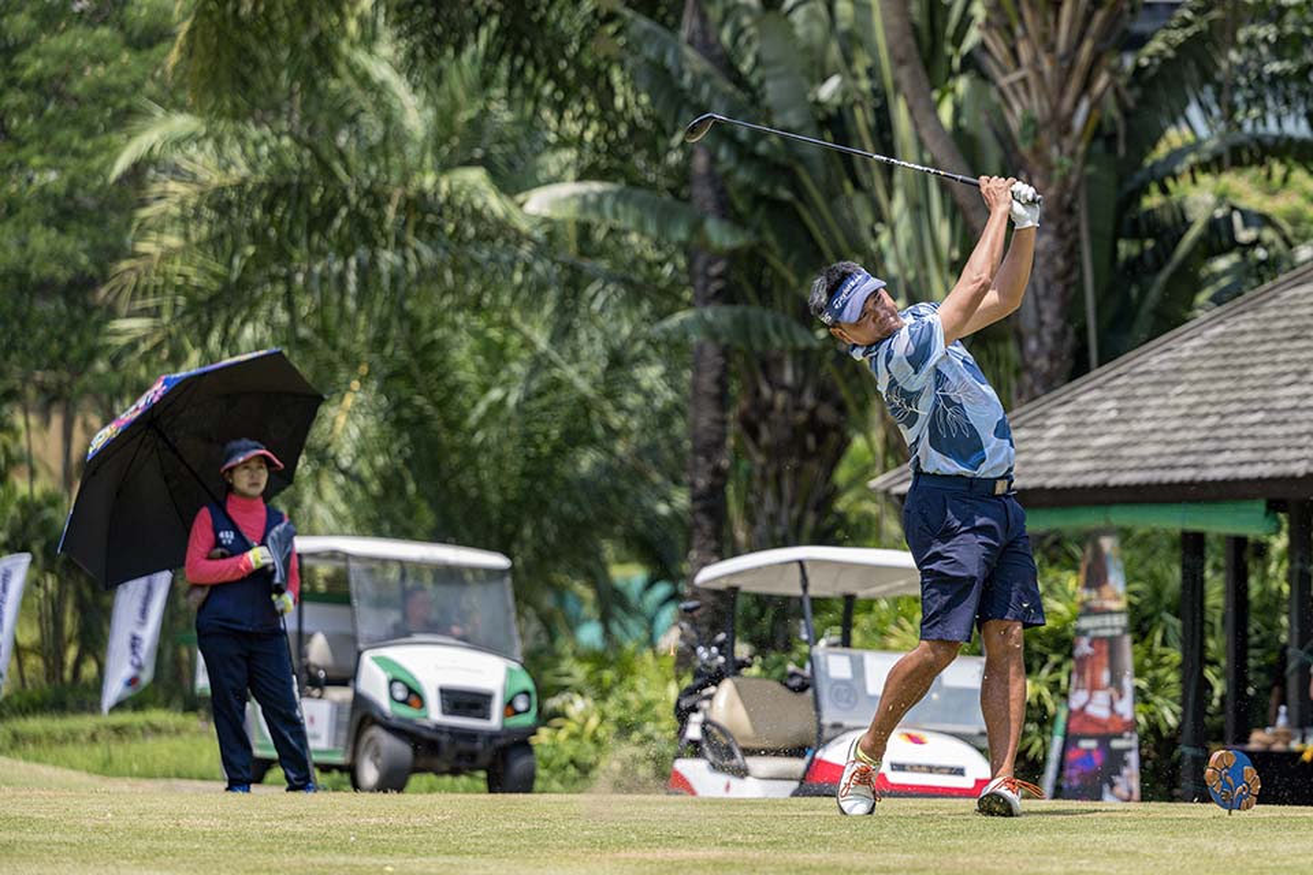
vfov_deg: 11.0
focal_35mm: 125
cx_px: 656
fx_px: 4559
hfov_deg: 16.4
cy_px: 438
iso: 800
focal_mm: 125
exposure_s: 1/5000
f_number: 3.2
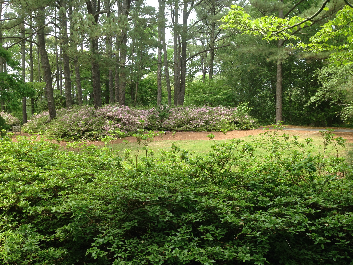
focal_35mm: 33
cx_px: 176
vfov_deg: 42.9
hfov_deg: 55.4
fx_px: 337
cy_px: 132
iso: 50
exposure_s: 1/287
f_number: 2.4
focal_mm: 4.12
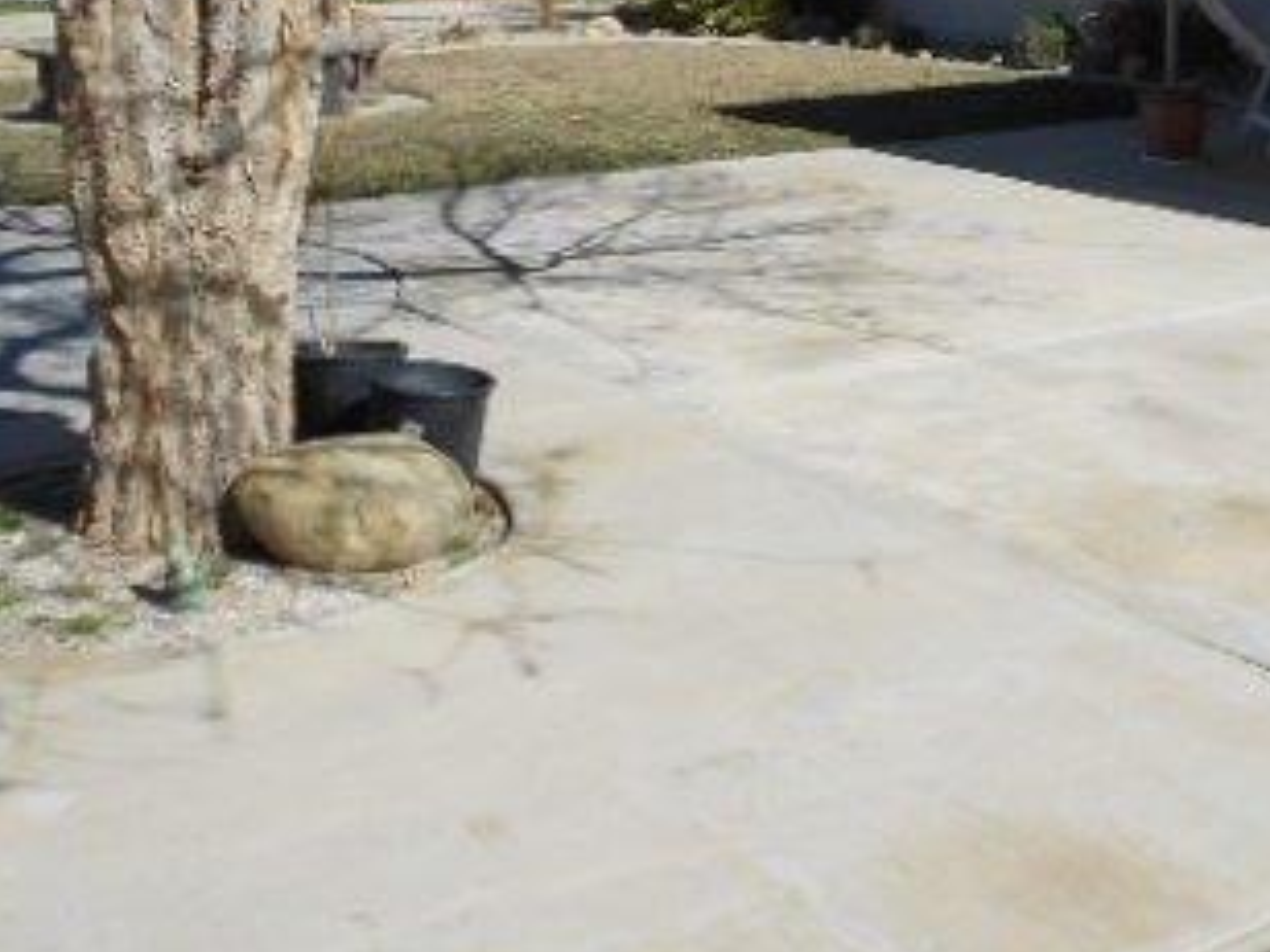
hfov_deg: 33.9
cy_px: 202
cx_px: 1113
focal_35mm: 54
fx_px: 1981
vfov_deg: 26.6
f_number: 3.2
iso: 80
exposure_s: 1/1250
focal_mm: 4.6
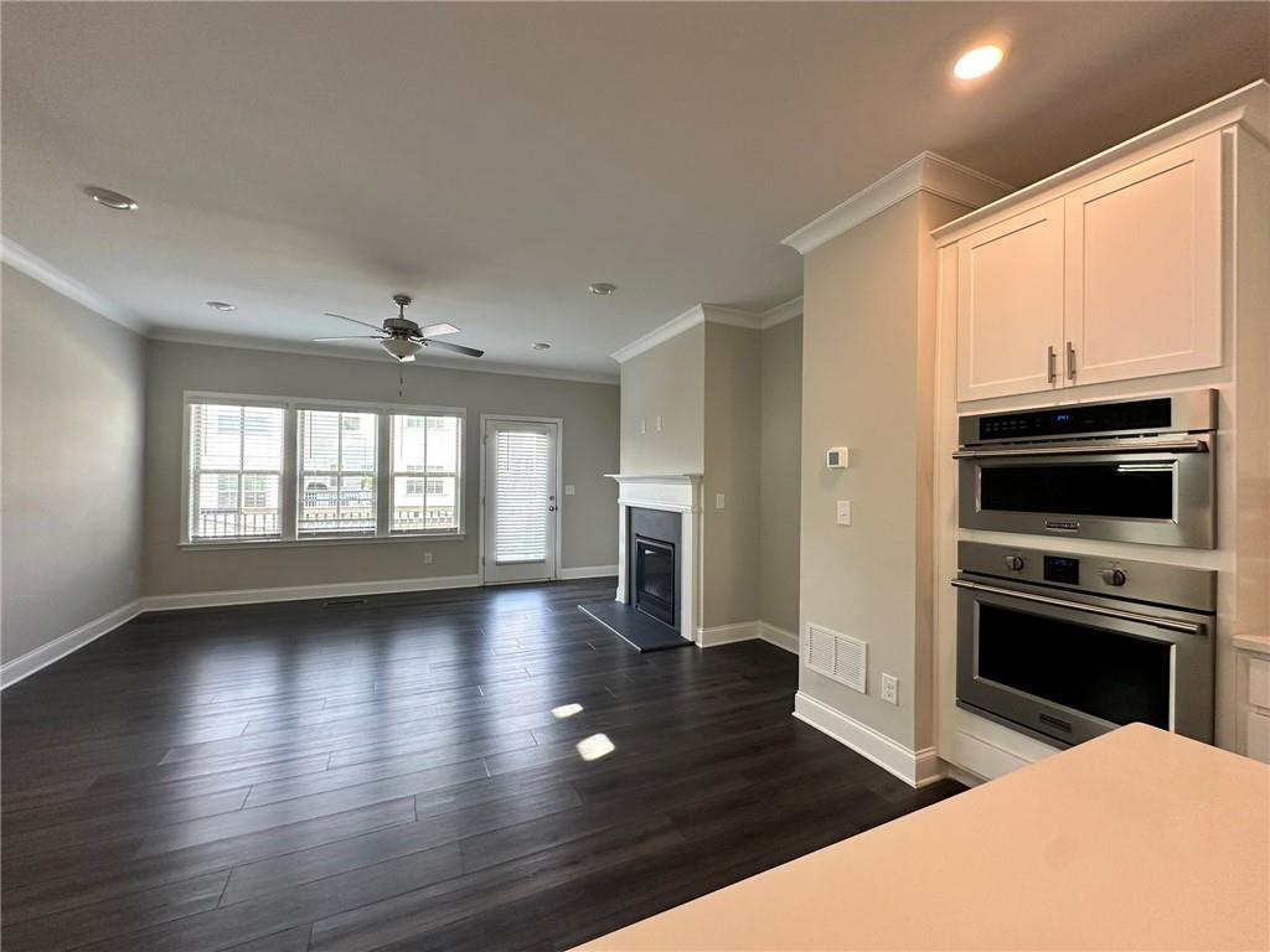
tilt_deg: +0.9
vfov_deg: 85.7
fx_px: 514
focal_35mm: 14
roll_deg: -0.9
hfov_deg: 102.1
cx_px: 635
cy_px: 476
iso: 250
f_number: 2.2
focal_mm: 2.22
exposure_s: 1/120
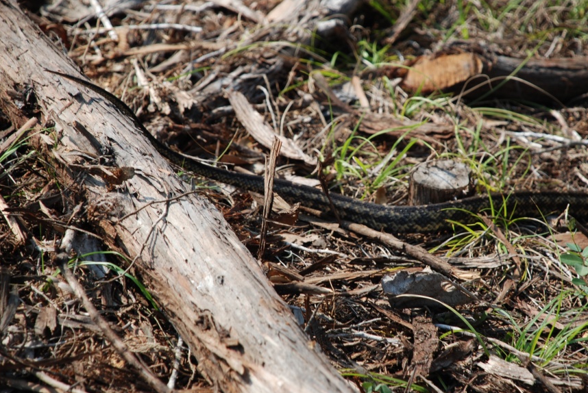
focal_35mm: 242
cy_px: 176
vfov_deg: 5.7
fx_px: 3950
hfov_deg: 8.5
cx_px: 334
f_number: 5.6
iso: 200
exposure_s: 1/400
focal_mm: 135
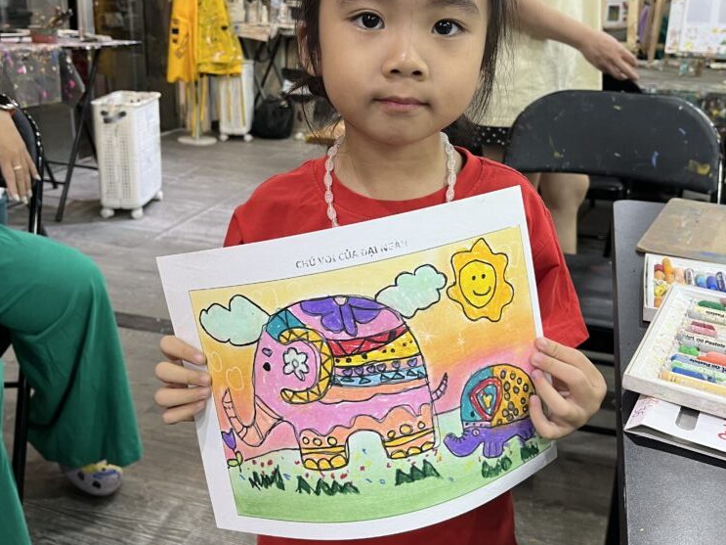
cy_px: 218
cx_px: 363
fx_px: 734
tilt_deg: -17.1
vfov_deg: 40.5
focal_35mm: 35
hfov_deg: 52.6
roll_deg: -0.9
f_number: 1.6
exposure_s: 1/50
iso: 80
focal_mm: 5.1
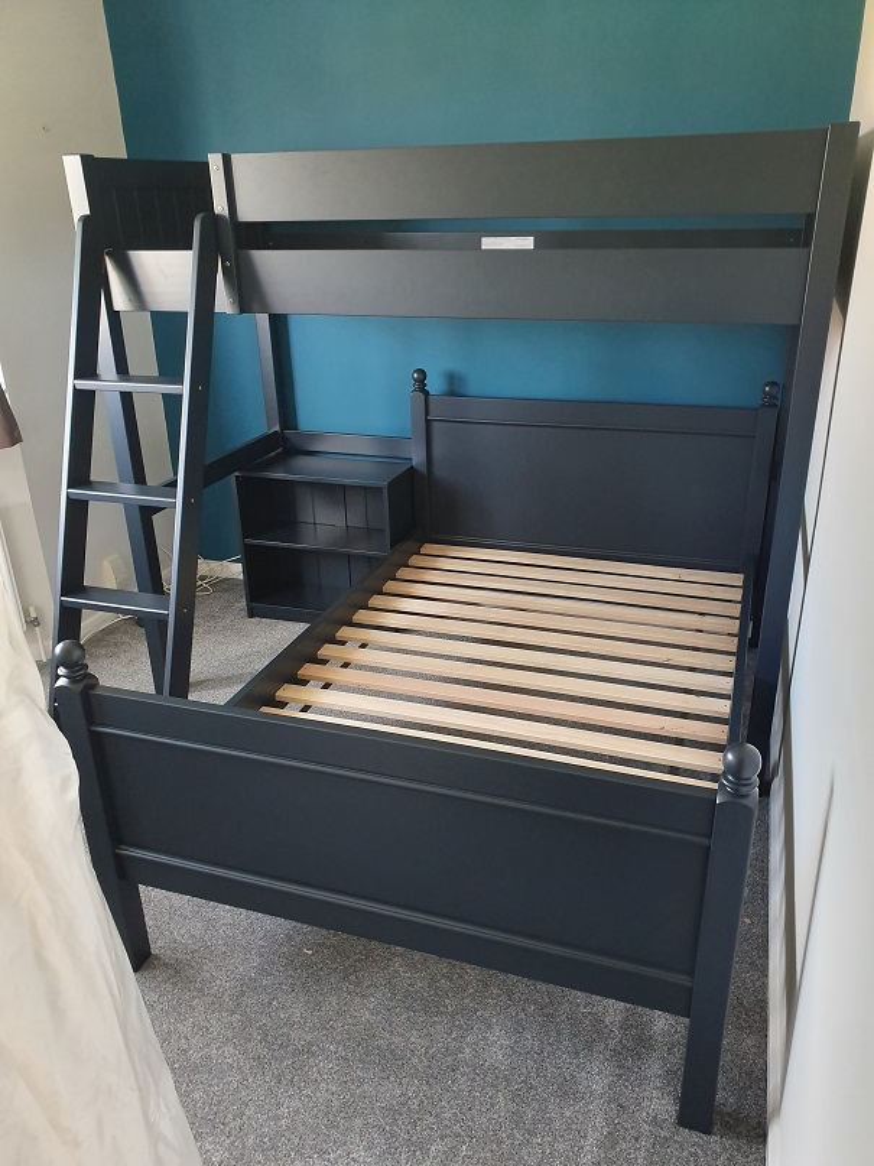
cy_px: 583
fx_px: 876
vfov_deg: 67.3
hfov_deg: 53.1
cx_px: 437
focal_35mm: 26
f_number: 2.4
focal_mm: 4.32
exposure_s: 1/50
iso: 400
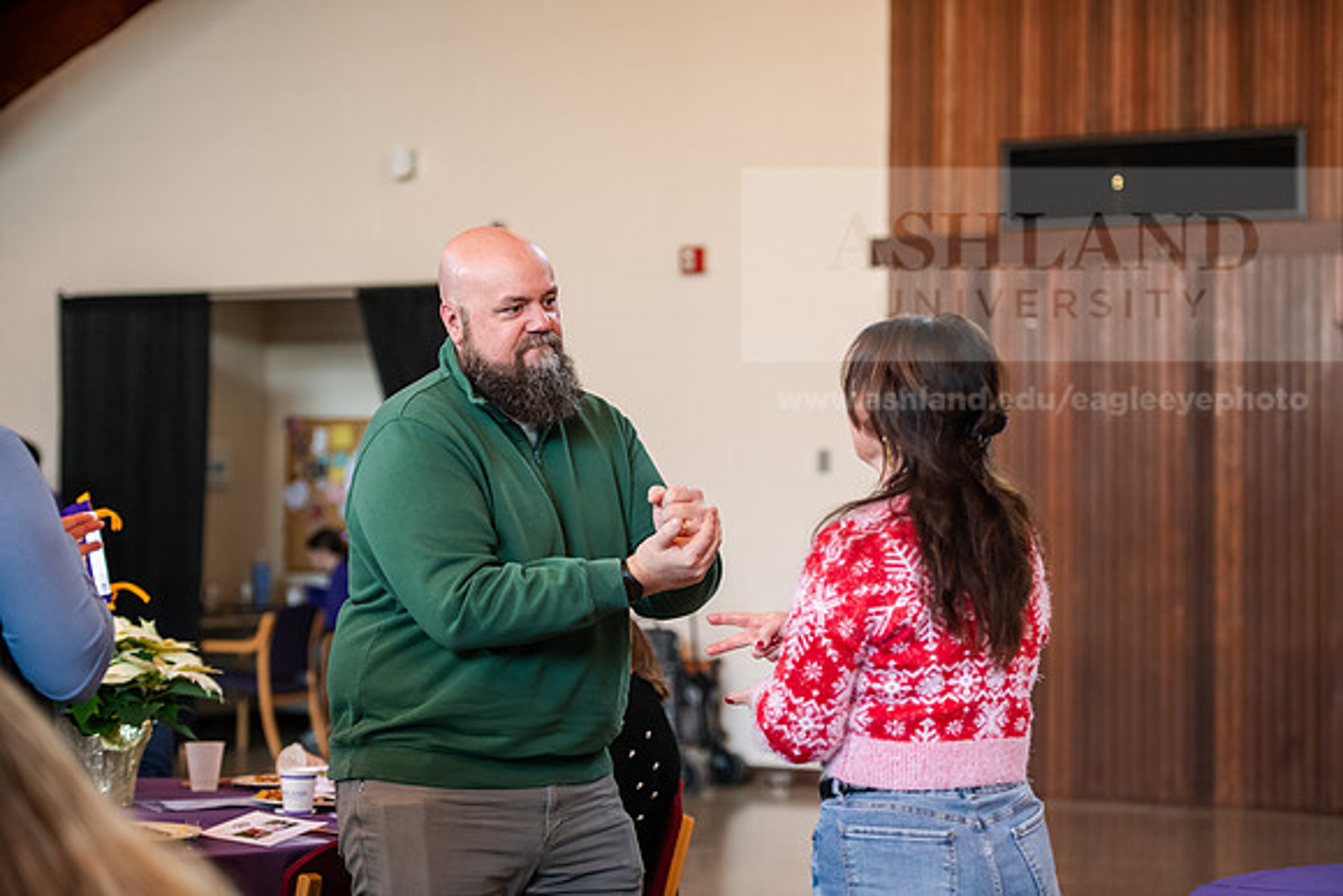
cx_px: 672
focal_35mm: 86
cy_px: 448
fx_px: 3209
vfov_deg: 15.9
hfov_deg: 23.6
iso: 1600
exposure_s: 1/200
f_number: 3.2
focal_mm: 86
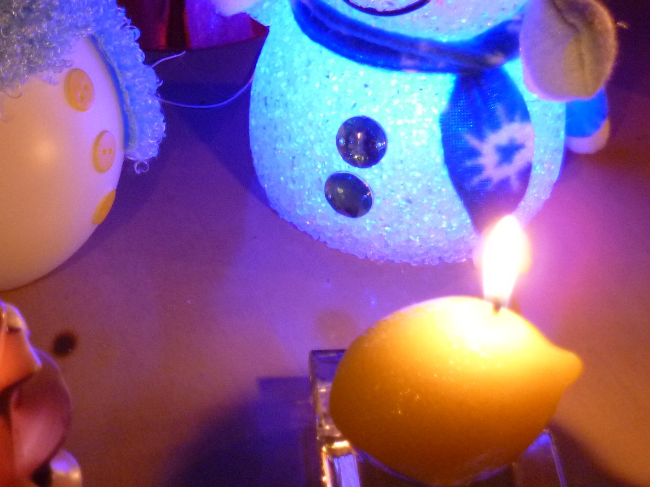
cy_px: 184
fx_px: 2009
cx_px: 166
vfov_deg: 13.8
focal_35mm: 107
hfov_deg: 18.3
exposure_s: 1/10
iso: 400
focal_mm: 11
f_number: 3.9
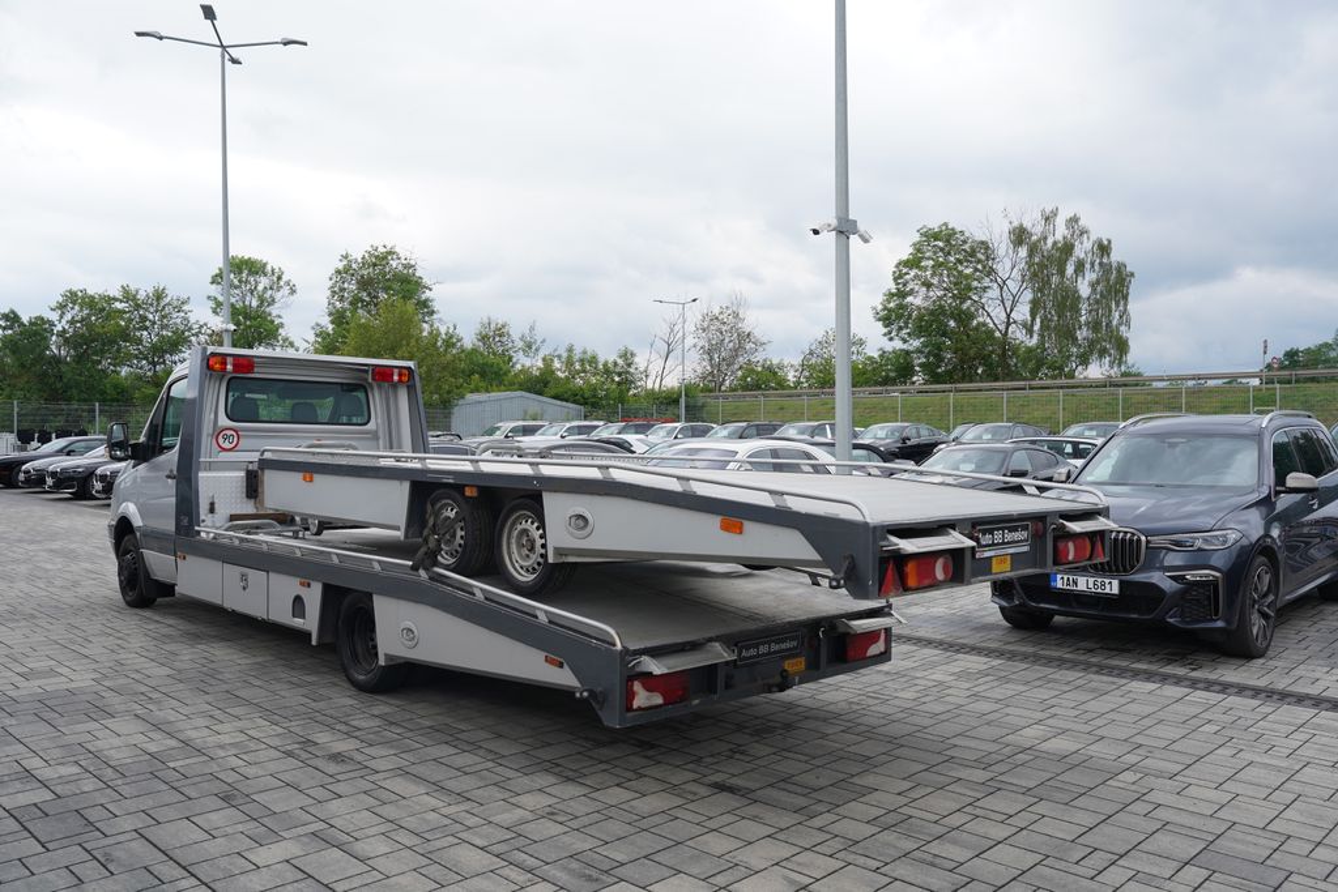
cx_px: 669
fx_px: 1041
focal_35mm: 28
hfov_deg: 65.5
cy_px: 446
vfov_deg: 46.4
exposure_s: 1/160
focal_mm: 28
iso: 100
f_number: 6.3
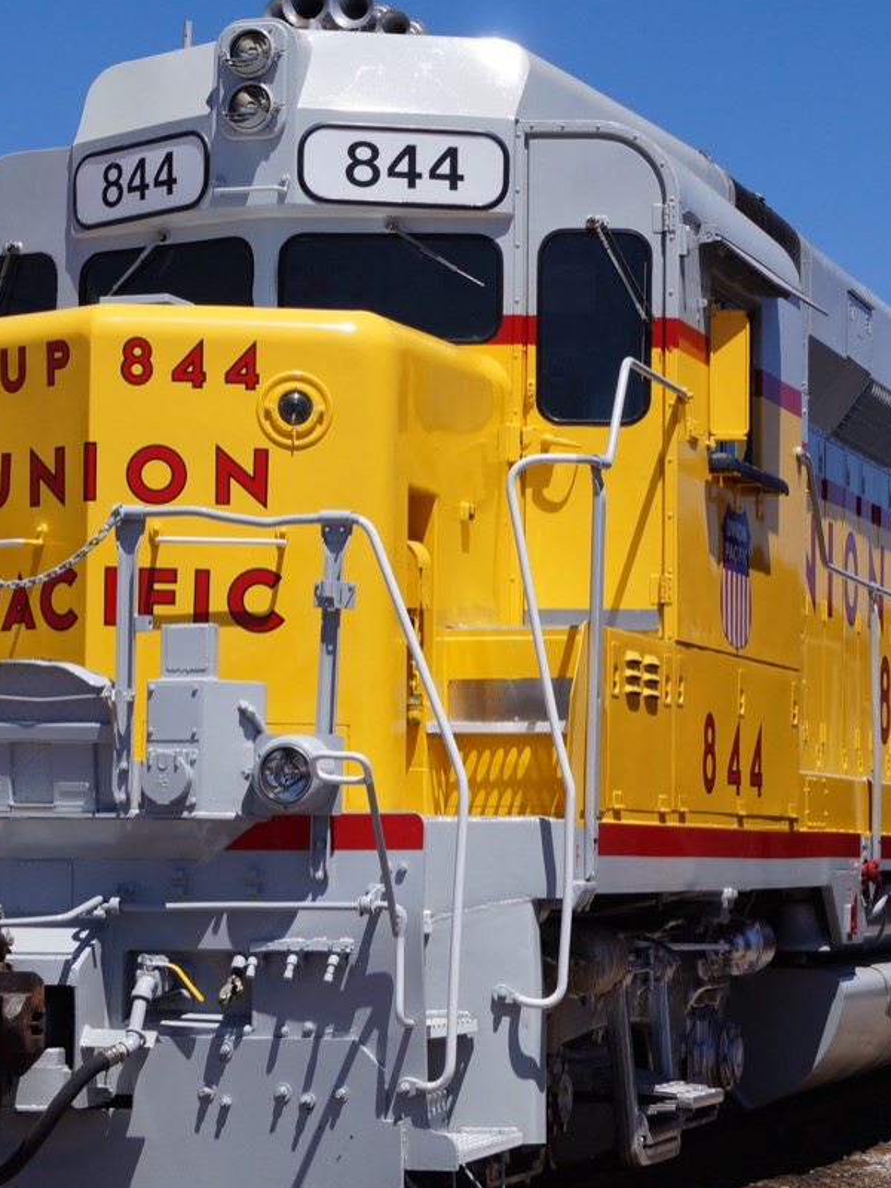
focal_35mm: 101
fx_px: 3465
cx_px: 505
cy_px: 614
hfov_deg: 14.6
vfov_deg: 19.5
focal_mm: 35
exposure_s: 1/250
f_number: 11
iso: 100
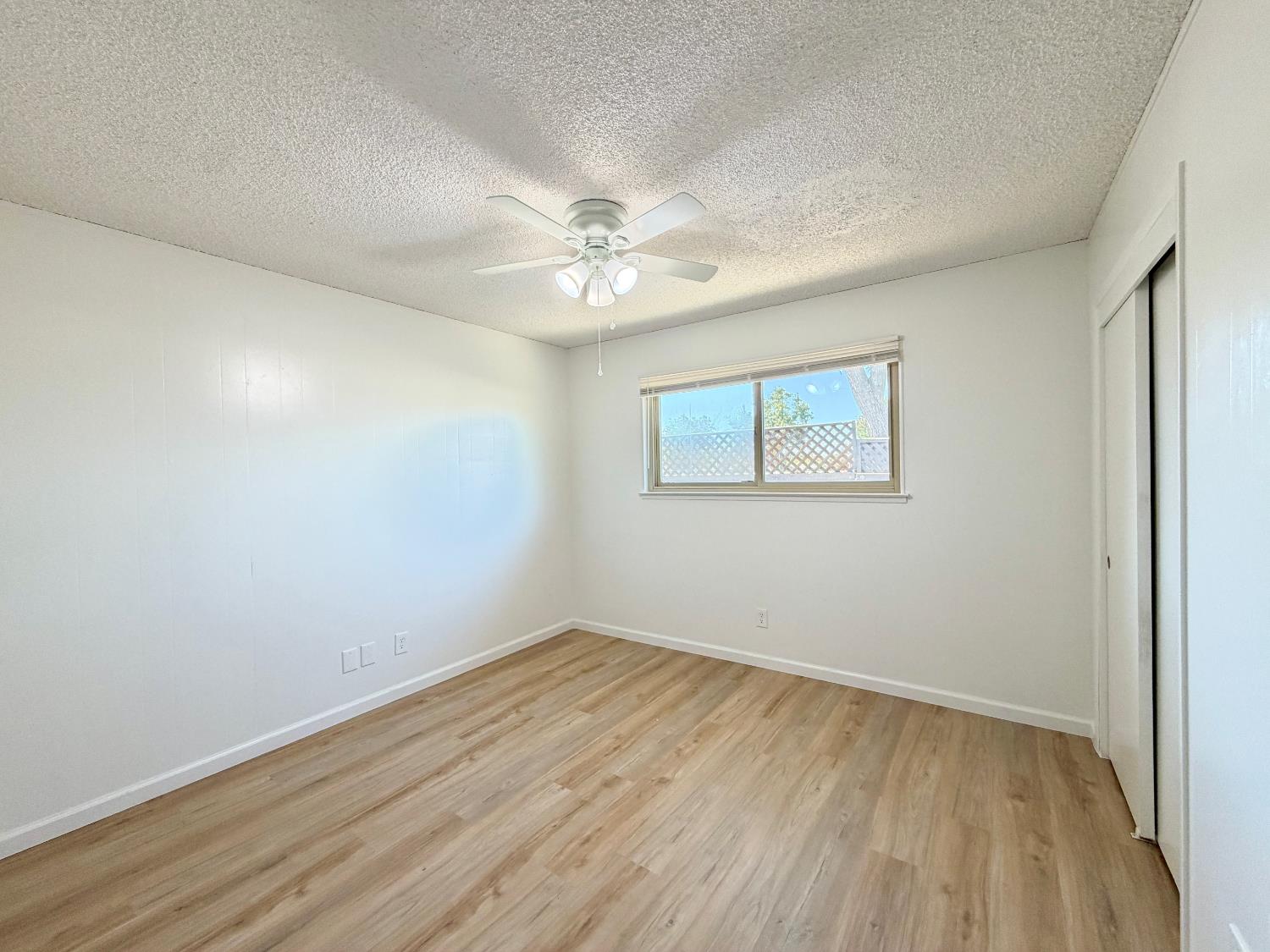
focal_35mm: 14
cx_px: 635
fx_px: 514
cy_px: 476
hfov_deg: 102.1
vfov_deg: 85.7
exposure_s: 1/120
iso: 160
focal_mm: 2.22
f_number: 2.2
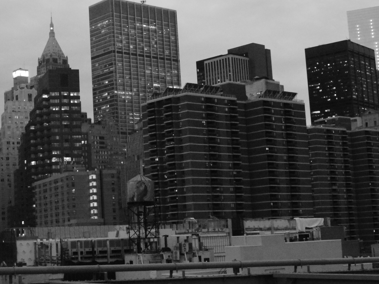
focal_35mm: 67
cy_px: 134
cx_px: 58
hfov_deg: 28.2
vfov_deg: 21.9
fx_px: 734
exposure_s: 1/80
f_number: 9
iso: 6400
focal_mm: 18
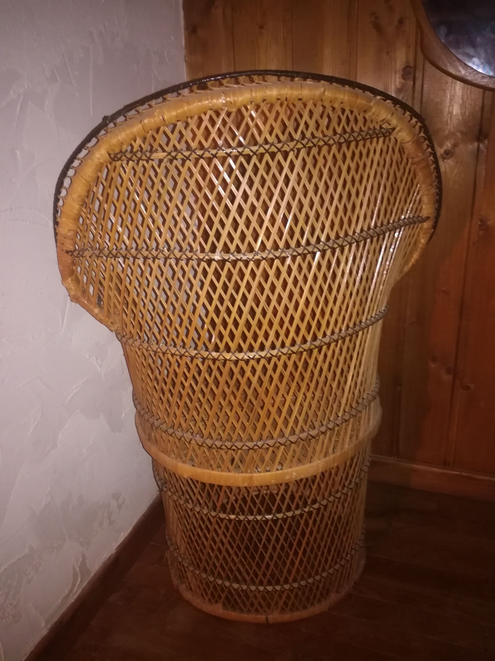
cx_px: 248
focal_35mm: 27
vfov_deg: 65.3
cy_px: 330
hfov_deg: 51.4
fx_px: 515
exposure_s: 1/20
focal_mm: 3.79
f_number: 2
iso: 500
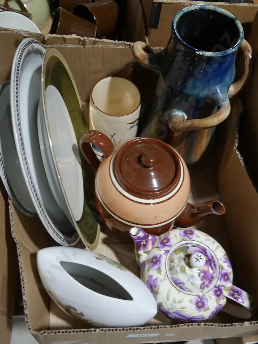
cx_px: 129
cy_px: 172
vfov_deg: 46.8
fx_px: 398
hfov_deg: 36.0
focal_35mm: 40
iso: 250
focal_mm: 20
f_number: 4.4
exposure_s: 1/60
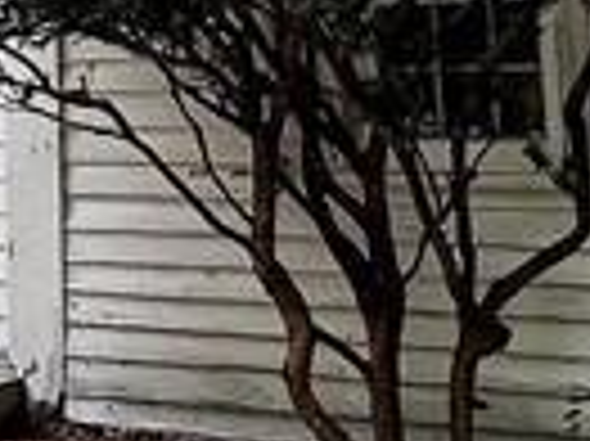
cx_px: -198
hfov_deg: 17.9
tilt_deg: +9.1
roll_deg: +0.3
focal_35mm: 102
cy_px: -171
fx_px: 1737
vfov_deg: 13.8
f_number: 1.8
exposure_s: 1/135
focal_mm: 1.57
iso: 32
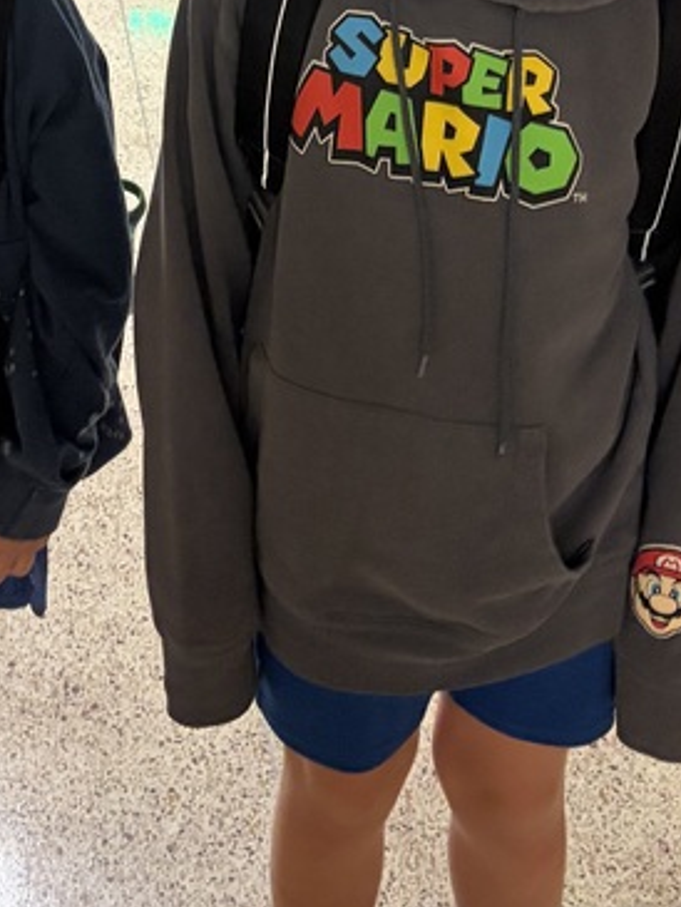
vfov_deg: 24.6
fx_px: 1914
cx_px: 174
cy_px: -119
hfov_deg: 20.0
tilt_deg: -17.2
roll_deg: +0.7
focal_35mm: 73
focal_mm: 5.96
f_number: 1.6
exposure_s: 1/60
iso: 400
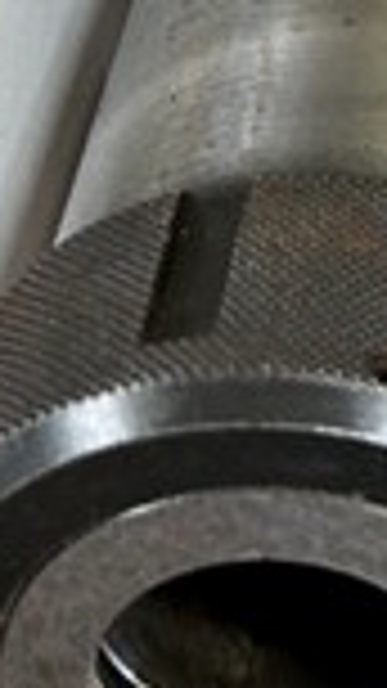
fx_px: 3468
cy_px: -180
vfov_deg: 11.1
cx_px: 1120
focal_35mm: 190
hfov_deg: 6.0
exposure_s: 1/60
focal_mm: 5.7
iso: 80
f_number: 1.5
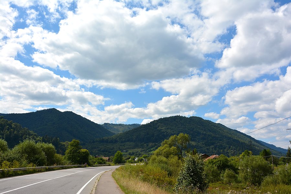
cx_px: 146
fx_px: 291
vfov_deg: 36.9
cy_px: 97
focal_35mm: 36
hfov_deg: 53.1
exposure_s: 1/320
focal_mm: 24
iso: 100
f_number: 9
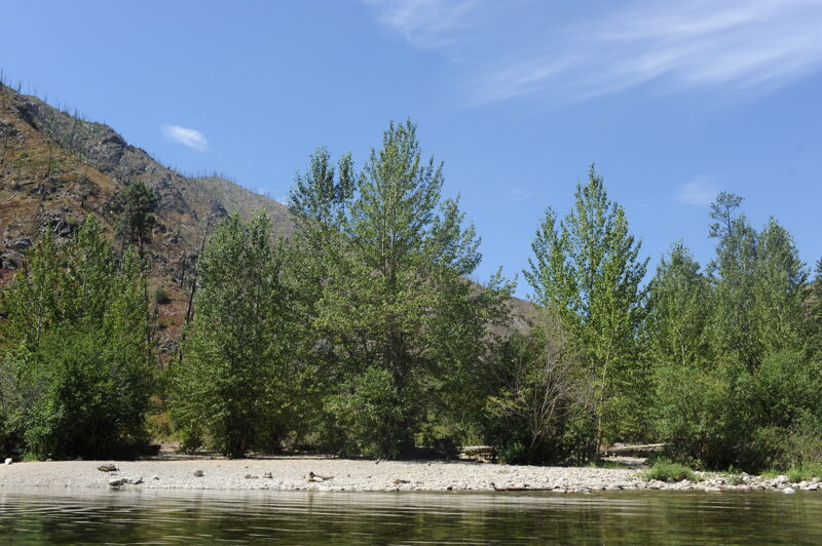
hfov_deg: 54.5
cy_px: 273
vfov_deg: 37.8
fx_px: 798
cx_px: 411
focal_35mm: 35
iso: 200
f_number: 9
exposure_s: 1/400
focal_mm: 35
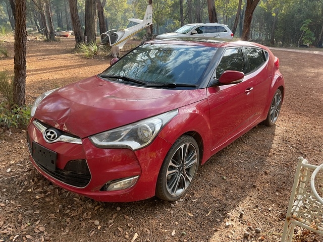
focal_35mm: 29
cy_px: 121
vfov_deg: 48.2
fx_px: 271
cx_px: 162
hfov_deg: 61.7
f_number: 1.8
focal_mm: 3
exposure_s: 1/120
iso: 16
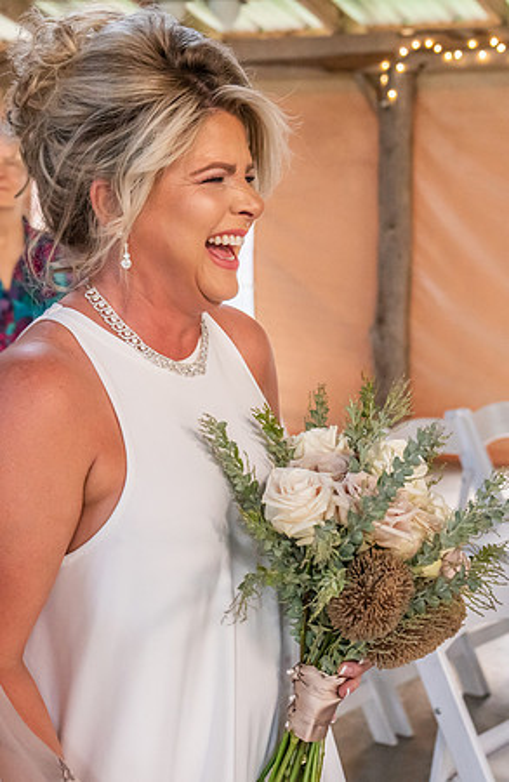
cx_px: 273
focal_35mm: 69
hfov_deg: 19.3
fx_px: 1495
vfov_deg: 29.3
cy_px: 427
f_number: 4.5
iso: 5000
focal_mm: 42
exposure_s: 1/160
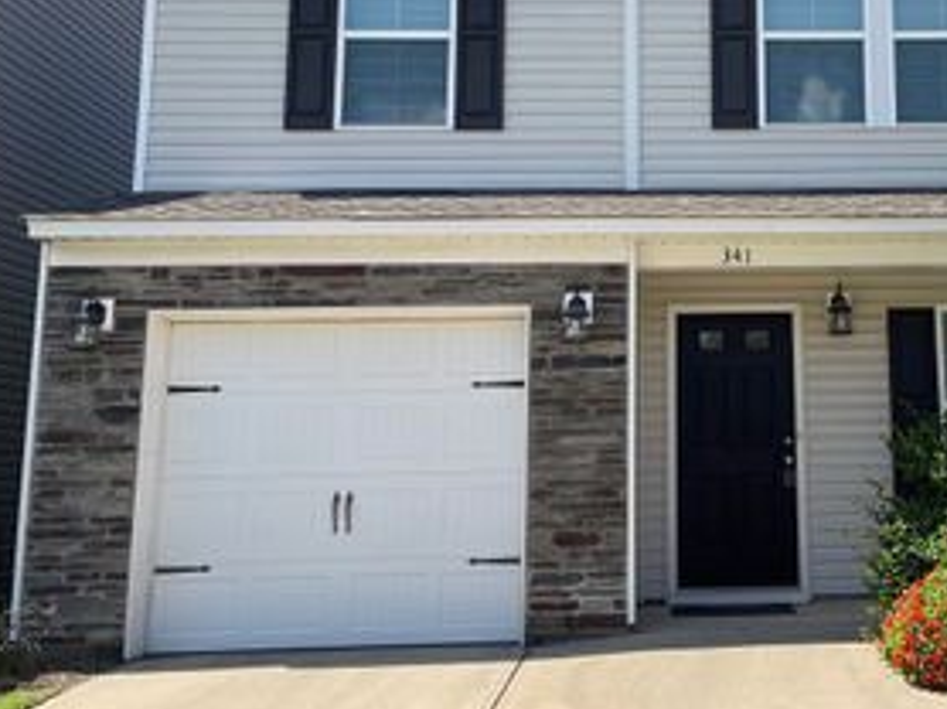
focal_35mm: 45
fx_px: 1230
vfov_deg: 31.8
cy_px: 230
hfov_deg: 40.5
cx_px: 749
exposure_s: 1/2717
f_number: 1.6
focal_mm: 5.1
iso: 32
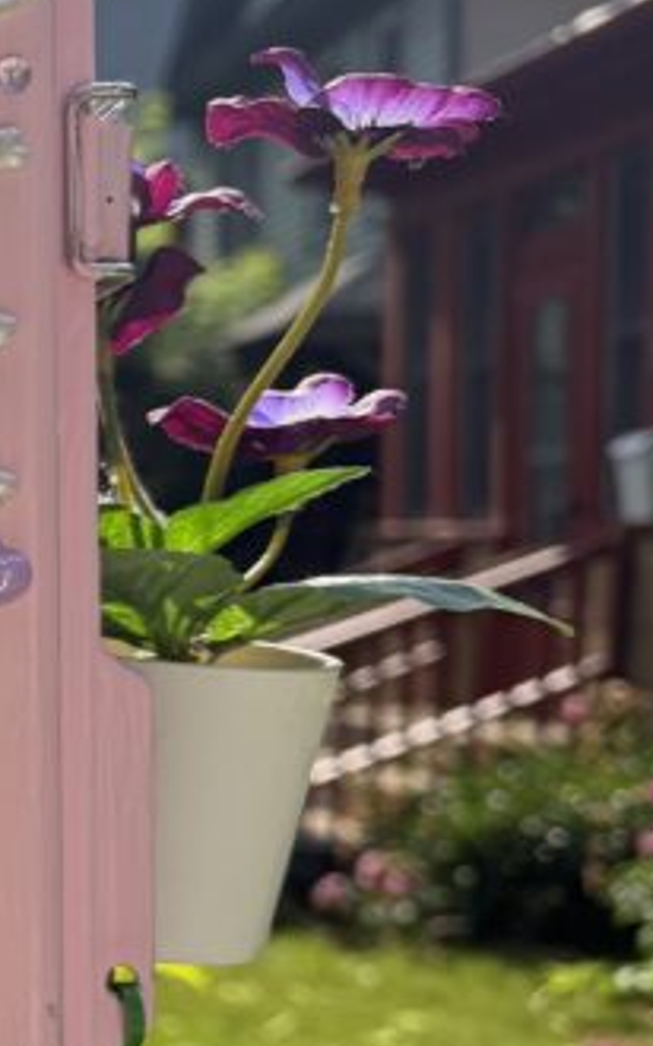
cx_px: -872
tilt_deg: -3.0
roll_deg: +1.7
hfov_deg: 12.9
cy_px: 688
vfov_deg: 26.0
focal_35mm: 79
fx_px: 2251
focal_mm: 6.76
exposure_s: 1/3759
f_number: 1.78
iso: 100
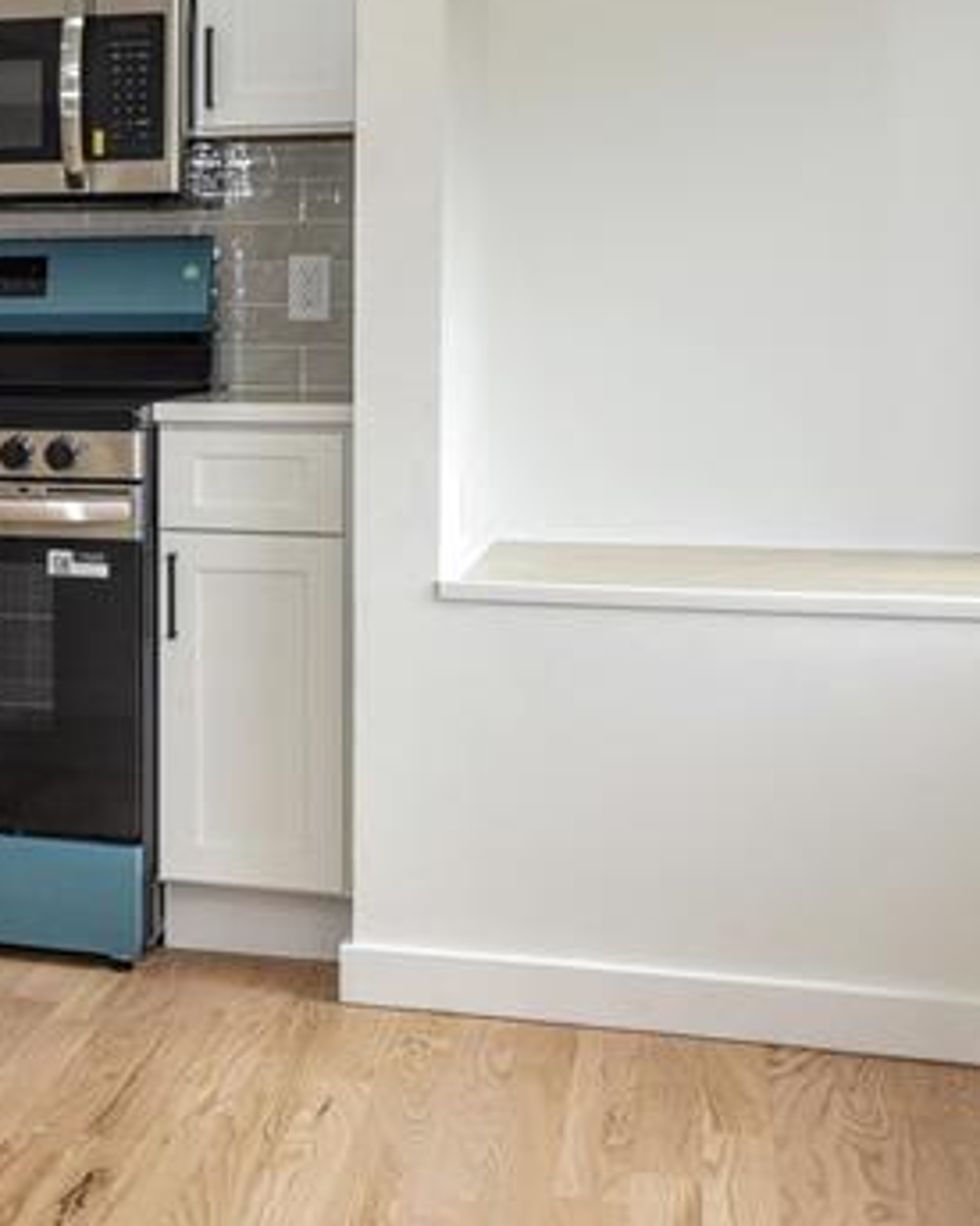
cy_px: 394
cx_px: -367
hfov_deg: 20.4
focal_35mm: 67
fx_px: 2430
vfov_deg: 28.1
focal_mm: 24
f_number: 5.6
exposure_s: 1/125
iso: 280
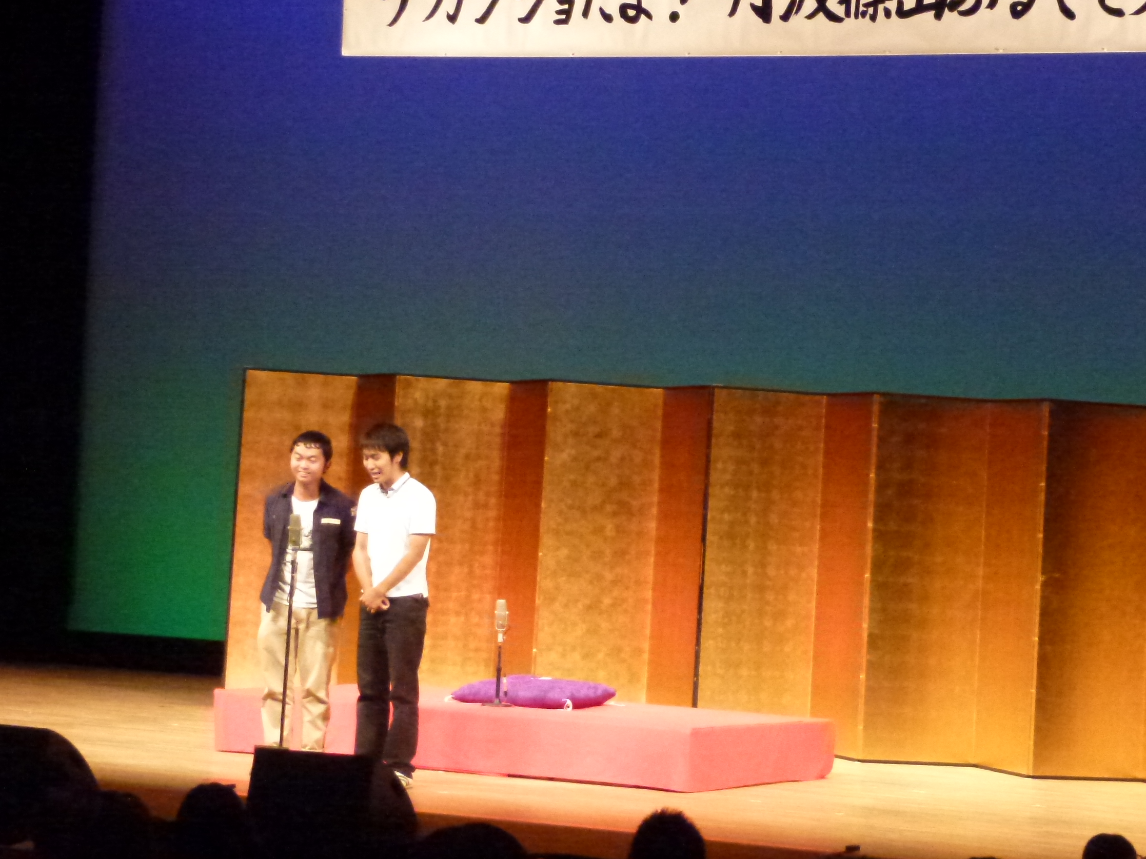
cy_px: 388
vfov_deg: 14.5
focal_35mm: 102
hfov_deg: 19.3
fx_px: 3376
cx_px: 629
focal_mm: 16
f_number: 4.9
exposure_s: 1/100
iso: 1600
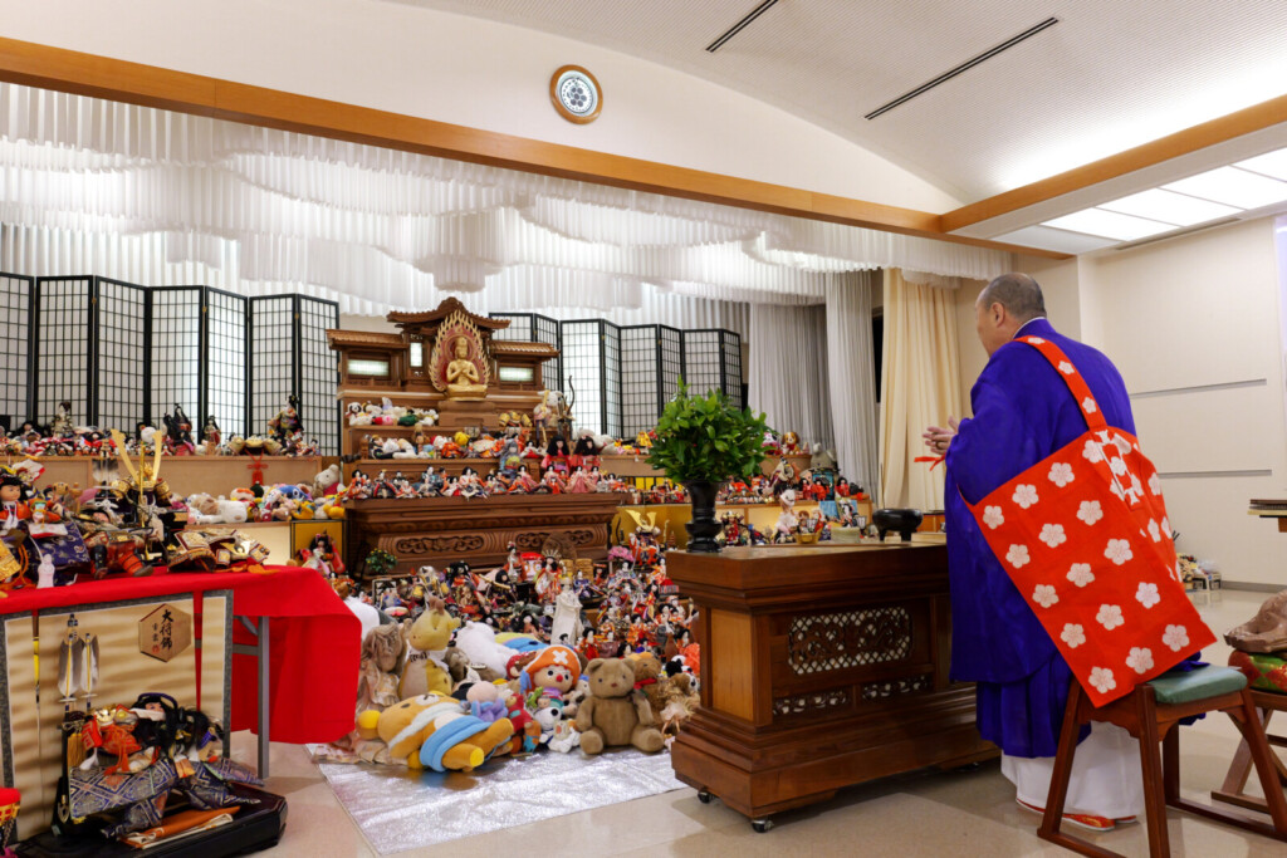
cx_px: 644
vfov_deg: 55.1
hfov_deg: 76.1
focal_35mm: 23
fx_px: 822
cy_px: 429
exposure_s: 1/60
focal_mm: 23
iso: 2000
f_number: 13
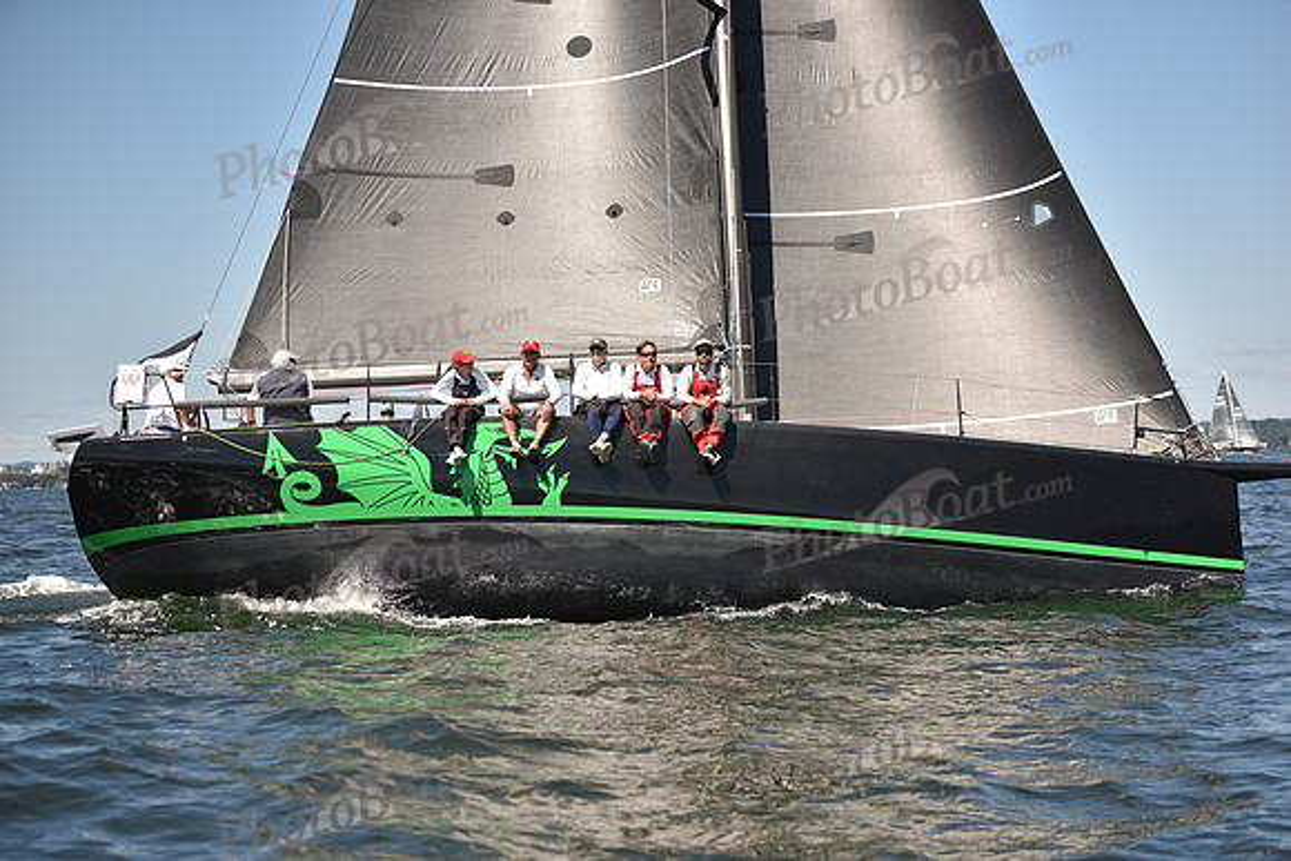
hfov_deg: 28.8
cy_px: 430
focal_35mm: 70
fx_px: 2511
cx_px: 646
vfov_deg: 19.5
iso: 250
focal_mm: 70
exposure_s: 1/1600
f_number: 3.2
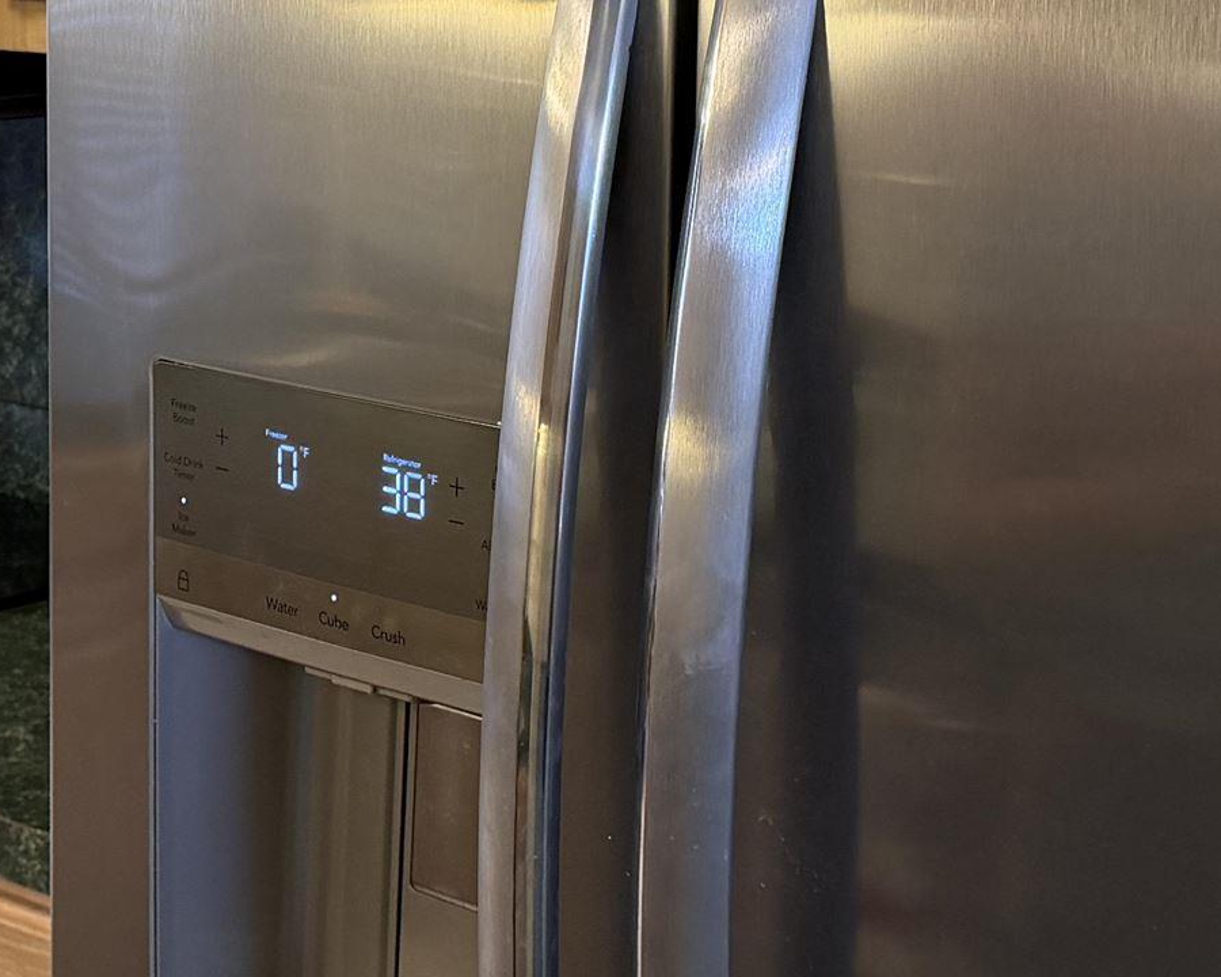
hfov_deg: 23.5
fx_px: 2891
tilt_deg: -7.2
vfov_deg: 18.9
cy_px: 152
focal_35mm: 80
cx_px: 263
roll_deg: -0.7
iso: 200
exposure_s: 1/60
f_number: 1.78
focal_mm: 6.76
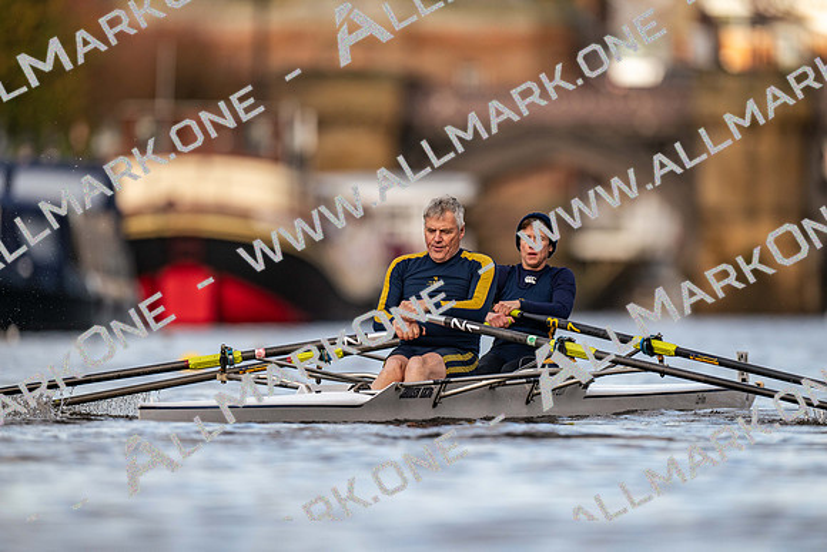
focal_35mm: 600
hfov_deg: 3.4
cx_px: 414
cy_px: 276
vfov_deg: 2.3
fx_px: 13786
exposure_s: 1/2500
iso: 640
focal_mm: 600
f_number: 4
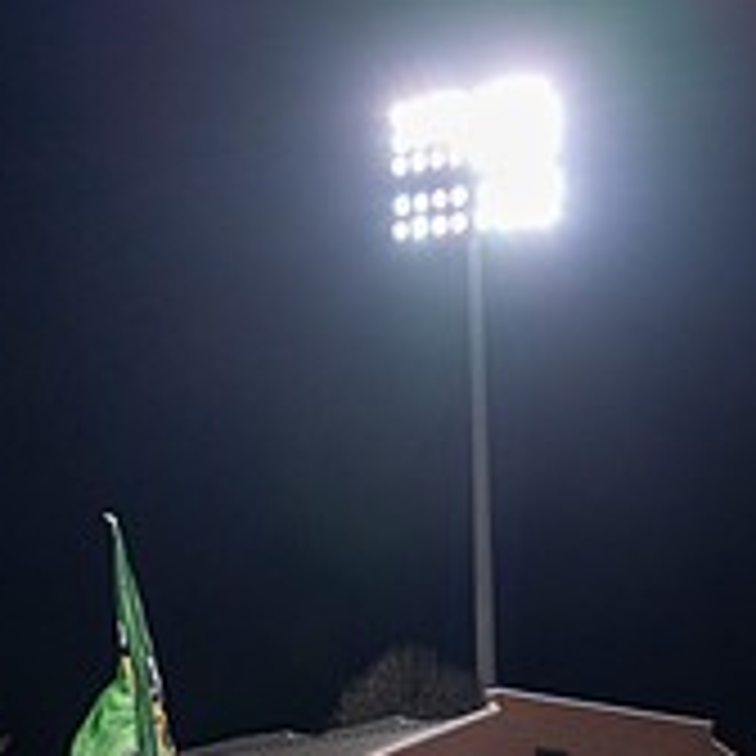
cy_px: 986
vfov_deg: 15.5
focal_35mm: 107
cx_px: 176
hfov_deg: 16.2
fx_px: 2644
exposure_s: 1/500
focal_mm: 47
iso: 1250
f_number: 3.2
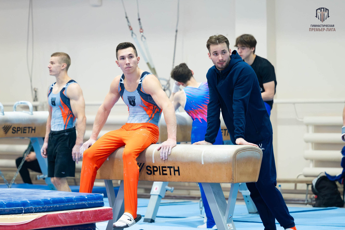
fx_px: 1855
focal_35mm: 194
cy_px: 101
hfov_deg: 10.6
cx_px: 151
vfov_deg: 7.1
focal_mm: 115
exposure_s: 1/1600
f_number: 2.8
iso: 2500
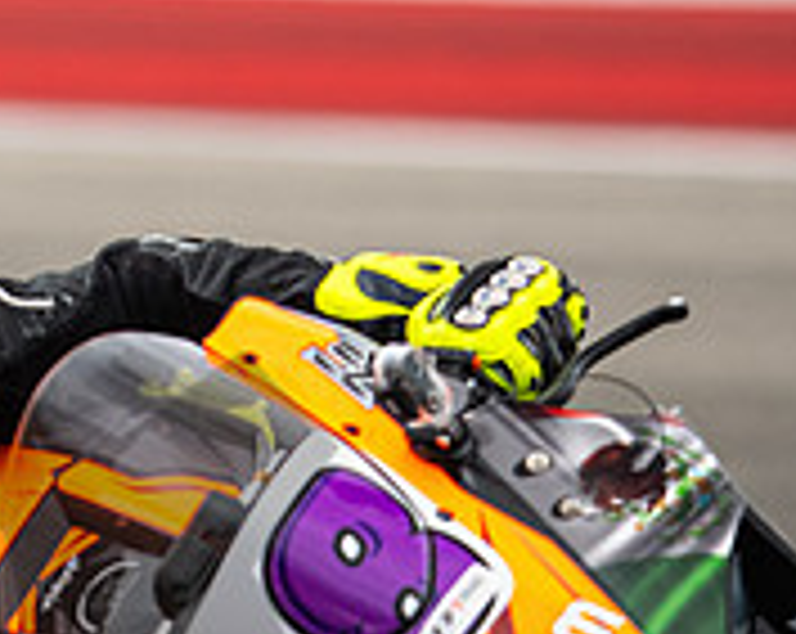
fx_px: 21732
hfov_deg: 2.1
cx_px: -99
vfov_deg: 1.7
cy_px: 789
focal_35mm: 924
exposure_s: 1/4000
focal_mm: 200
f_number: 2
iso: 400
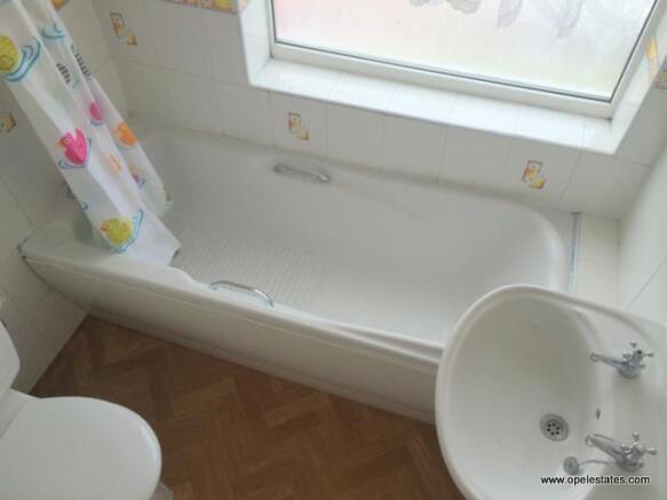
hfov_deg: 60.0
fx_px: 578
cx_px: 334
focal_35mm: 30
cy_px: 250
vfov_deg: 46.8
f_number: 2.2
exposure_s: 1/275
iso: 32
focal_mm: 4.12
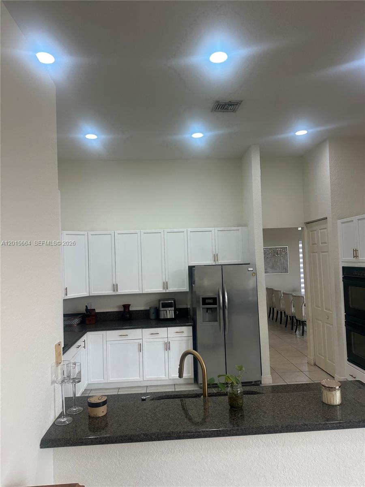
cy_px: 244
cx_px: 182
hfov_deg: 56.8
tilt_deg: +2.2
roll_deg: +1.6
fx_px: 337
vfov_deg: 71.6
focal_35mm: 24
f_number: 1.78
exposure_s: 1/120
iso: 64
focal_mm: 6.86
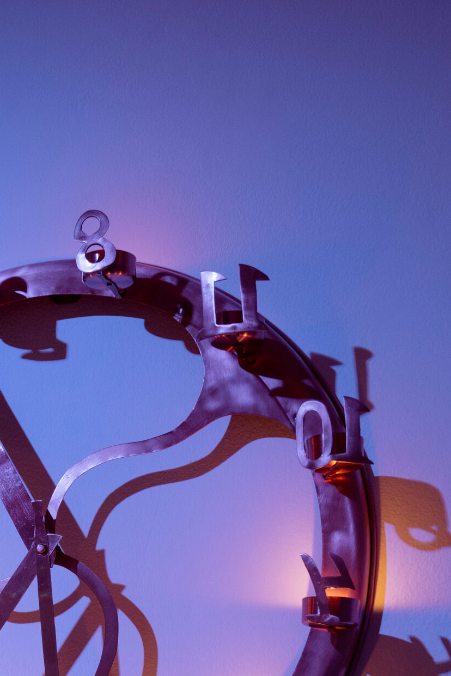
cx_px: 100
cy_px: 675
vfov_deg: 27.9
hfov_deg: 19.8
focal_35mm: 68
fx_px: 1278
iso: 400
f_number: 10
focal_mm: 33
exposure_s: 1/4
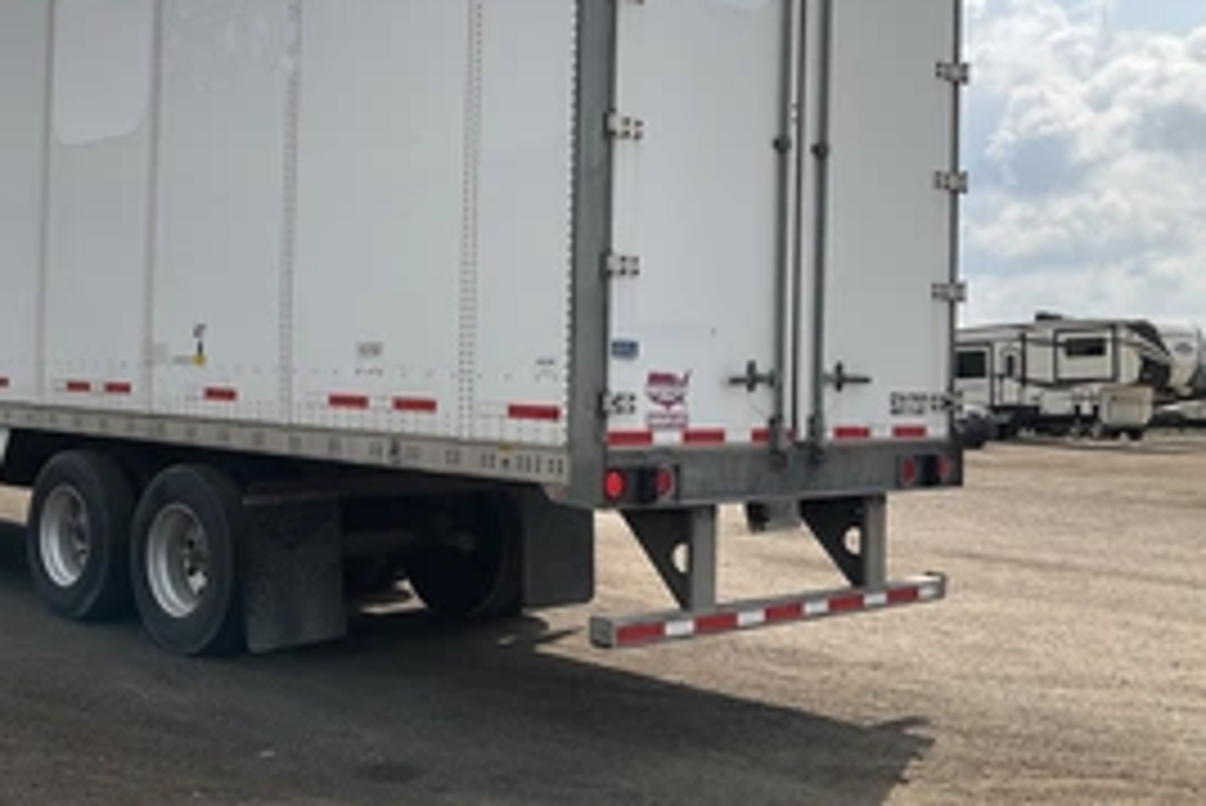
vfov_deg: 29.8
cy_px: 320
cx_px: 356
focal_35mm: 45
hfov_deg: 42.7
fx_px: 1508
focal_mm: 3
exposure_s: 1/2801
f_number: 1.8
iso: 25
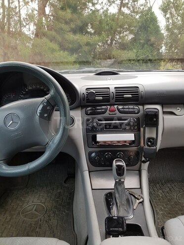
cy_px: 122
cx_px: 92
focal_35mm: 26
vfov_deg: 67.3
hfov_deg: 53.1
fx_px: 184
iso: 40
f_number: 1.7
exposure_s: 1/143
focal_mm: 4.2
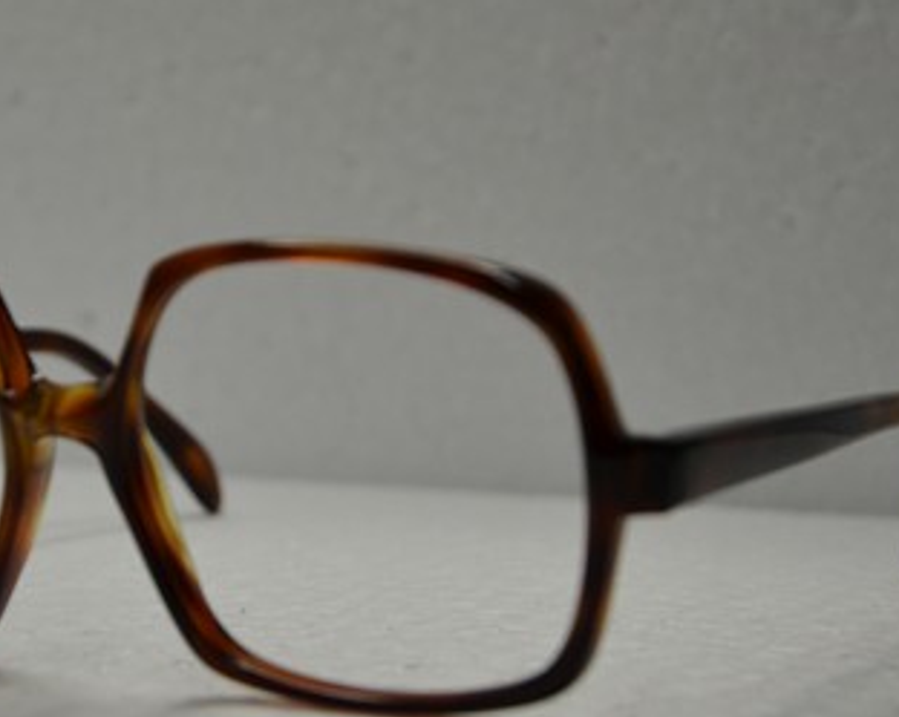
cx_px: 372
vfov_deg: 12.6
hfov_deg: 15.8
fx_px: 3240
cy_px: 423
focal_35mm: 122
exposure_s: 1/100
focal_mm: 45
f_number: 4.8
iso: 400
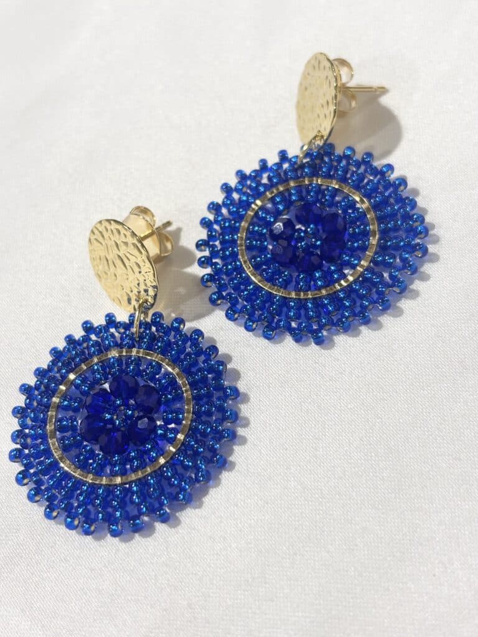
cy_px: 318
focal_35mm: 52
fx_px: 957
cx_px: 239
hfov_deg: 28.0
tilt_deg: -51.6
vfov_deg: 36.8
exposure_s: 1/204
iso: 32
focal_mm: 5.96
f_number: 1.6
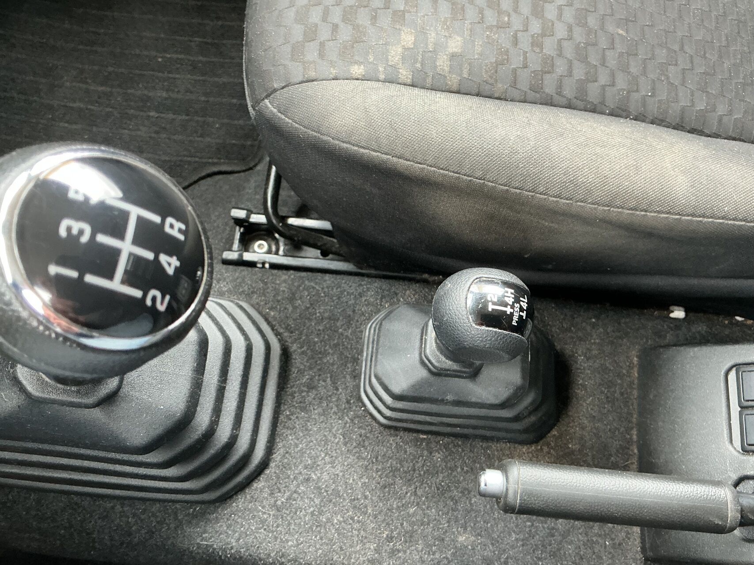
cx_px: 377
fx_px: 632
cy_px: 282
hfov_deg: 61.7
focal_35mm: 29
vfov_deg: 48.2
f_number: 1.8
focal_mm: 3
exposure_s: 1/60
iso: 160
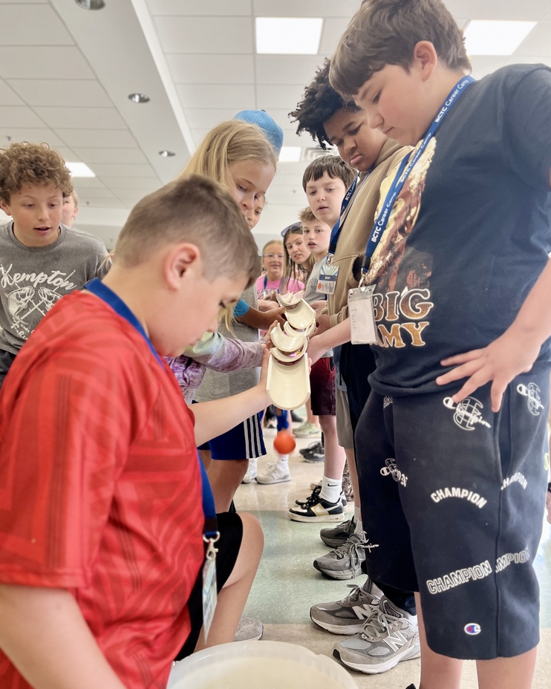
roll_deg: +0.2
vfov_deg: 62.2
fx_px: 571
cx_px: 267
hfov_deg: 51.5
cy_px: 338
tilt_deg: +3.0
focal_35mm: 28
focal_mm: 5.1
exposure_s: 1/60
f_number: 1.6
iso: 80
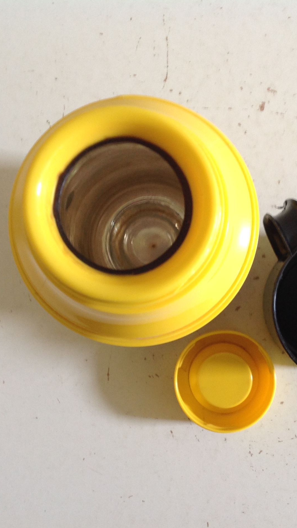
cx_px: 194
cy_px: 268
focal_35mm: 52
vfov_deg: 39.9
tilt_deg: -88.3
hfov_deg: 23.0
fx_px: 728
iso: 64
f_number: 2.4
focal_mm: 4.28
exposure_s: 1/15
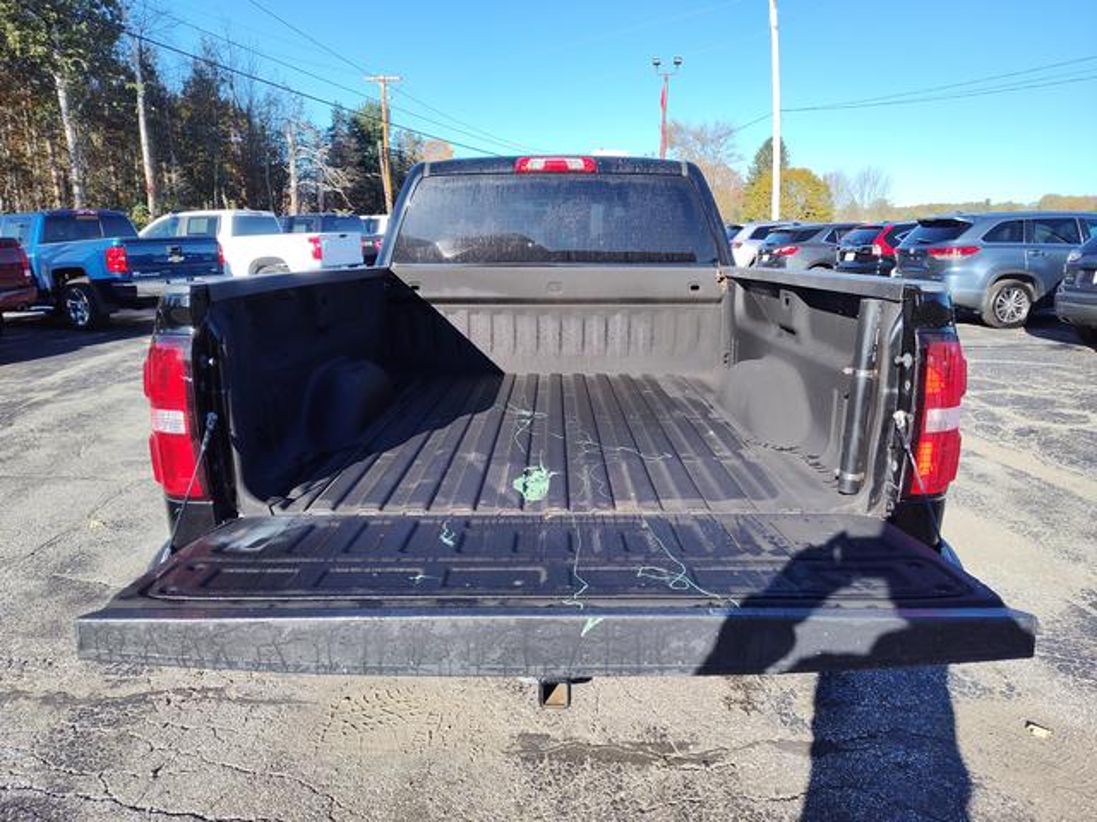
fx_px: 729
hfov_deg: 73.9
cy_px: 411
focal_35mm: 23
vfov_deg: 58.9
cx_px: 548
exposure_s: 1/1508
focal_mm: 5.56
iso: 100
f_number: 1.88
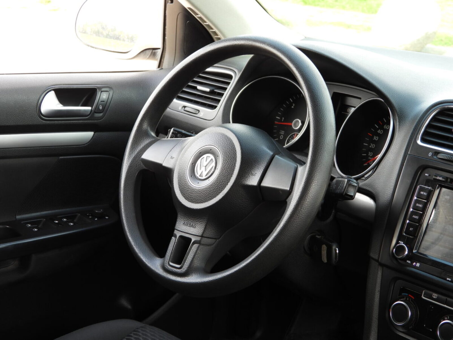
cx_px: 226
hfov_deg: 26.0
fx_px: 982
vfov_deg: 19.6
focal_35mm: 75
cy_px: 170
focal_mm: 13.5
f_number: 3.5
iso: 100
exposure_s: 1/80
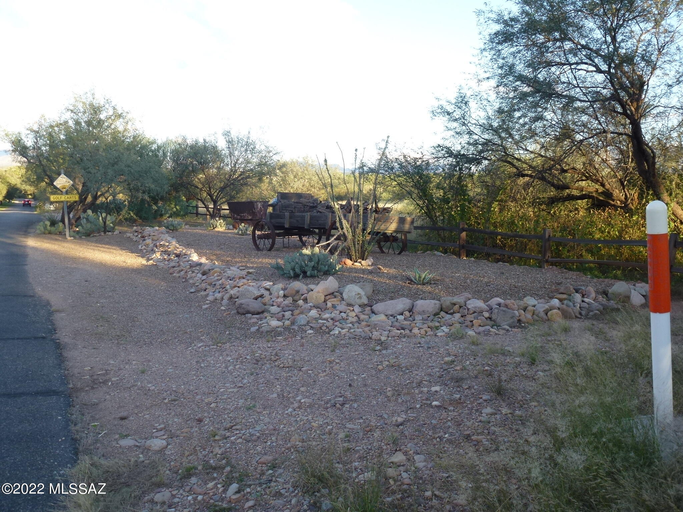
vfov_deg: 46.8
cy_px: 256
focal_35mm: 30
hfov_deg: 60.0
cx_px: 342
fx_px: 592
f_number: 3.5
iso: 100
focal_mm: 5.4
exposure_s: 1/125
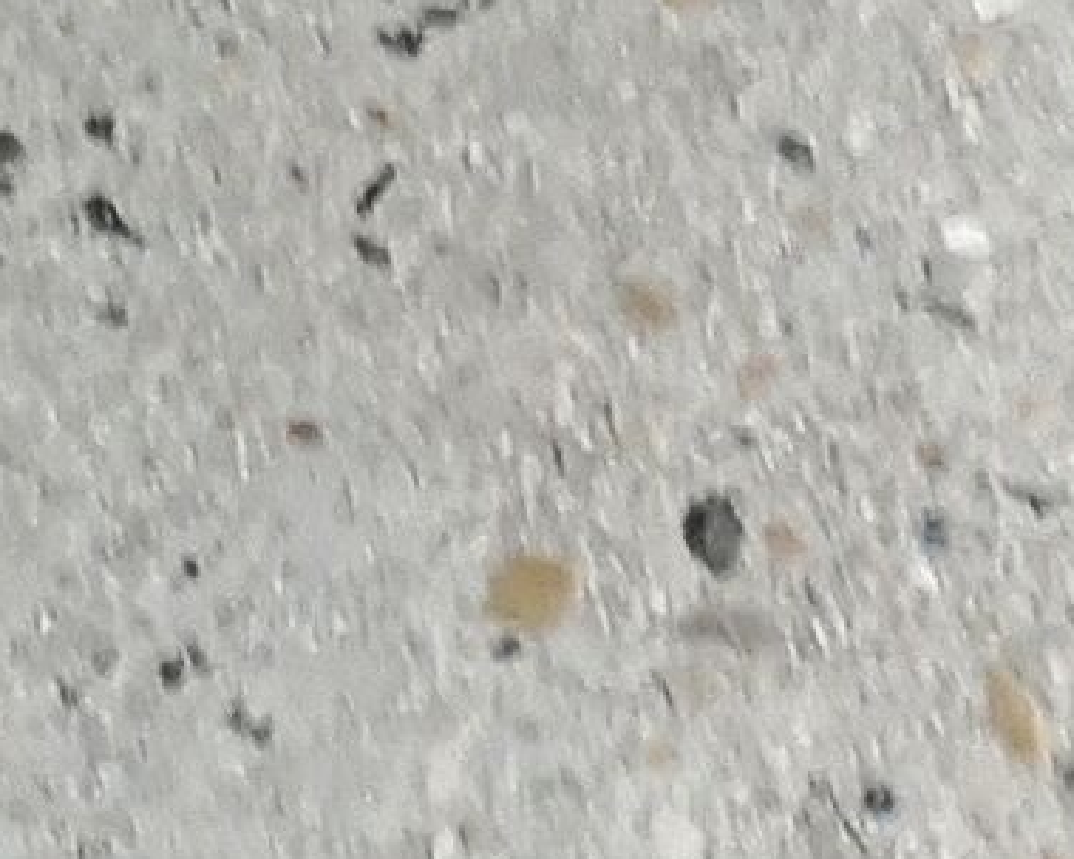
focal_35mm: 254
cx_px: -1051
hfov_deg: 7.3
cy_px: -3683
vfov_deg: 4.8
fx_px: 8072
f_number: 1.8
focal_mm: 5.58
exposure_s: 1/33.3
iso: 250
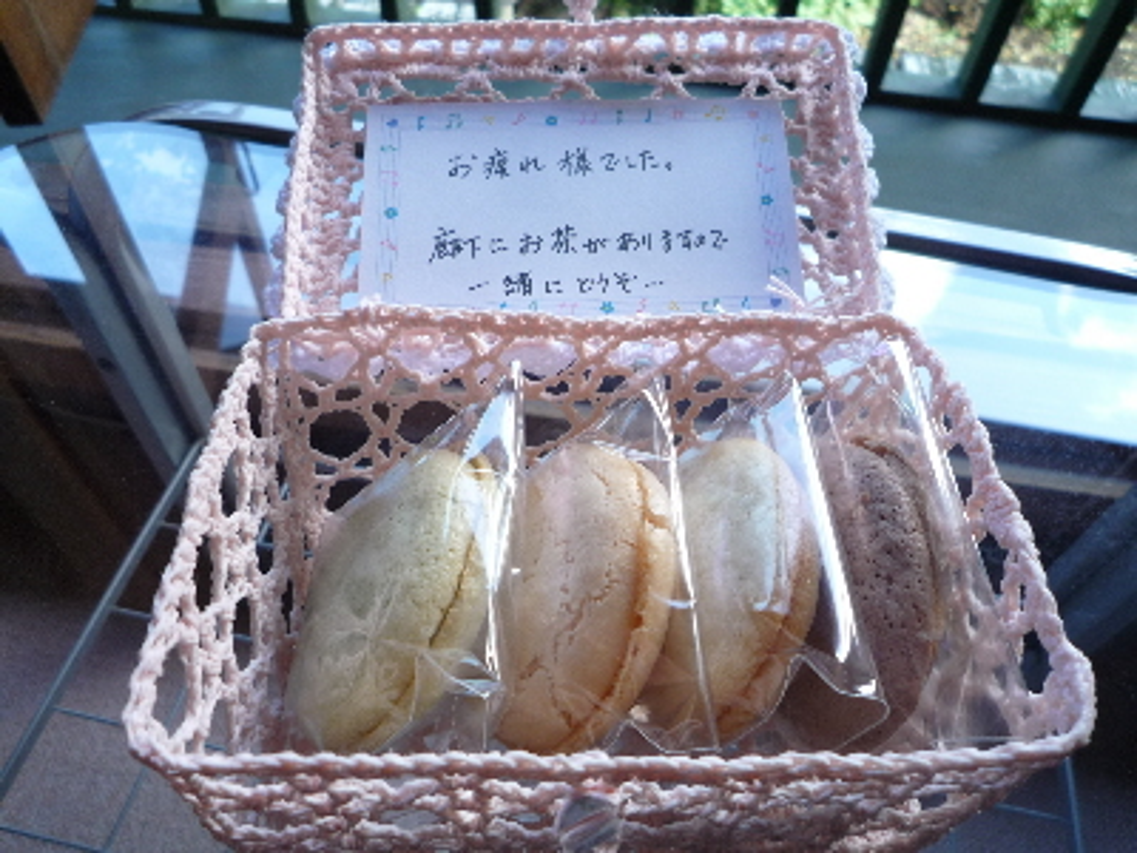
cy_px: 426
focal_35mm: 25
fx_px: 821
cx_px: 568
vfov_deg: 54.9
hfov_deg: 69.4
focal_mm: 4.4
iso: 100
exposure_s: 1/50
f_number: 2.8
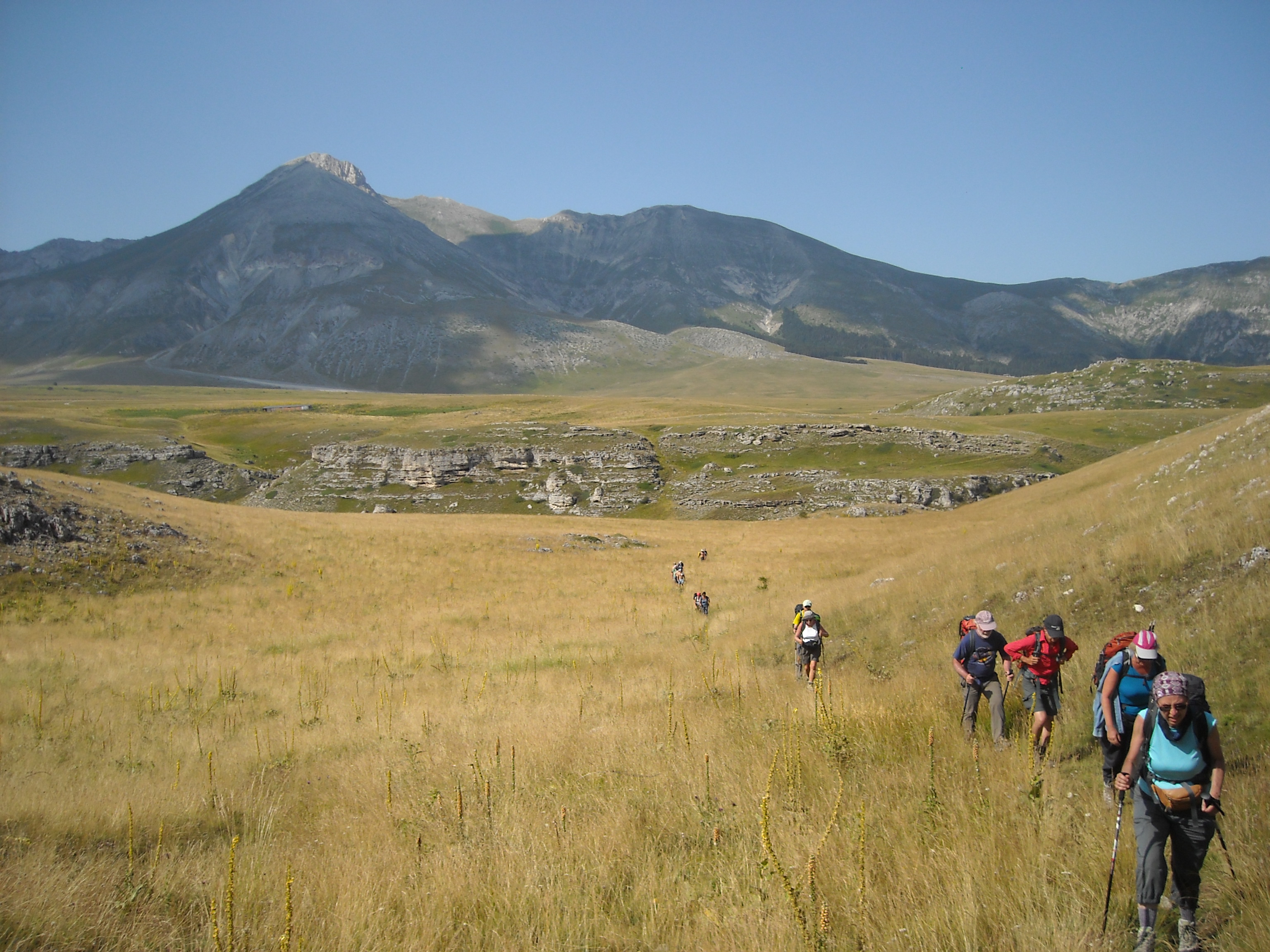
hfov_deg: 52.6
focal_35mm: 35
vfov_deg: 40.7
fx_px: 1284
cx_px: 635
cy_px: 476
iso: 64
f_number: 5.6
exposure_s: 1/337
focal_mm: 5.7
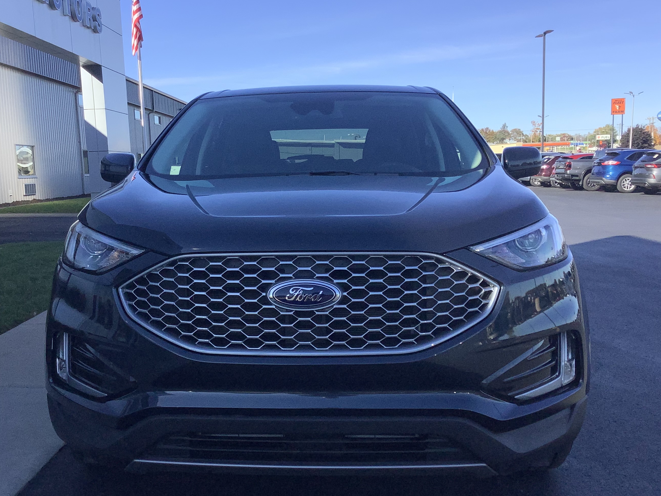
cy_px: 273
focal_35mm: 39
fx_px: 745
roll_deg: +2.2
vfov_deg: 36.8
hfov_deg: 47.7
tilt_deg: -8.6
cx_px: 287
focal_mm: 3.3
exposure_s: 1/1664
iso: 25
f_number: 2.4
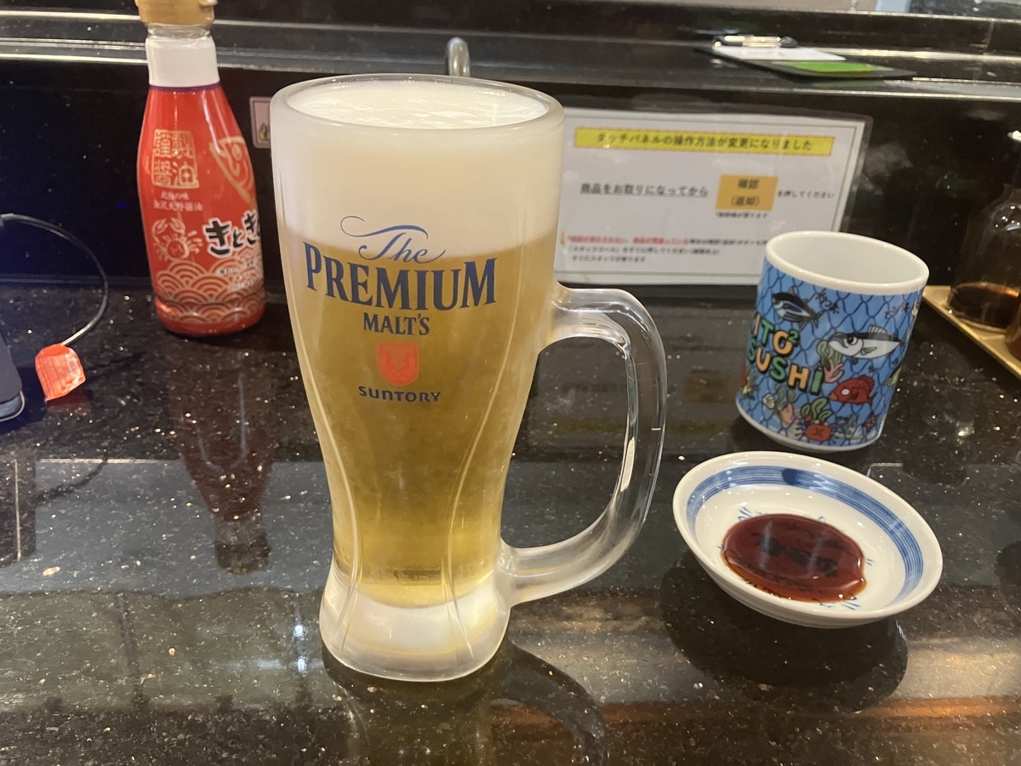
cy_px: 383
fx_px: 826
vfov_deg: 49.7
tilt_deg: -28.6
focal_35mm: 28
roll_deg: -3.1
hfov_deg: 63.4
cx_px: 510
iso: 320
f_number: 1.8
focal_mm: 3.99
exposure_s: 1/40
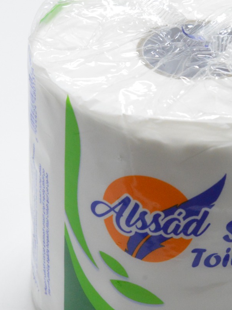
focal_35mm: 169
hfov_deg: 8.8
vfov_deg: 11.7
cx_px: 206
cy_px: 142
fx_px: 1510
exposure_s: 1/200
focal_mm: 70
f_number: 10
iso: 6400
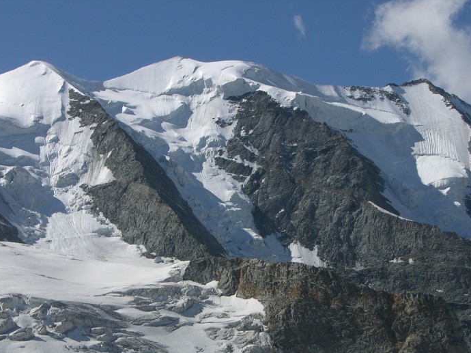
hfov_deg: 20.0
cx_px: 199
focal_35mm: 98
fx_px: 1333
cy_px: 260
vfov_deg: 15.0
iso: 50
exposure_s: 1/454
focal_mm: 16.8
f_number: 6.5
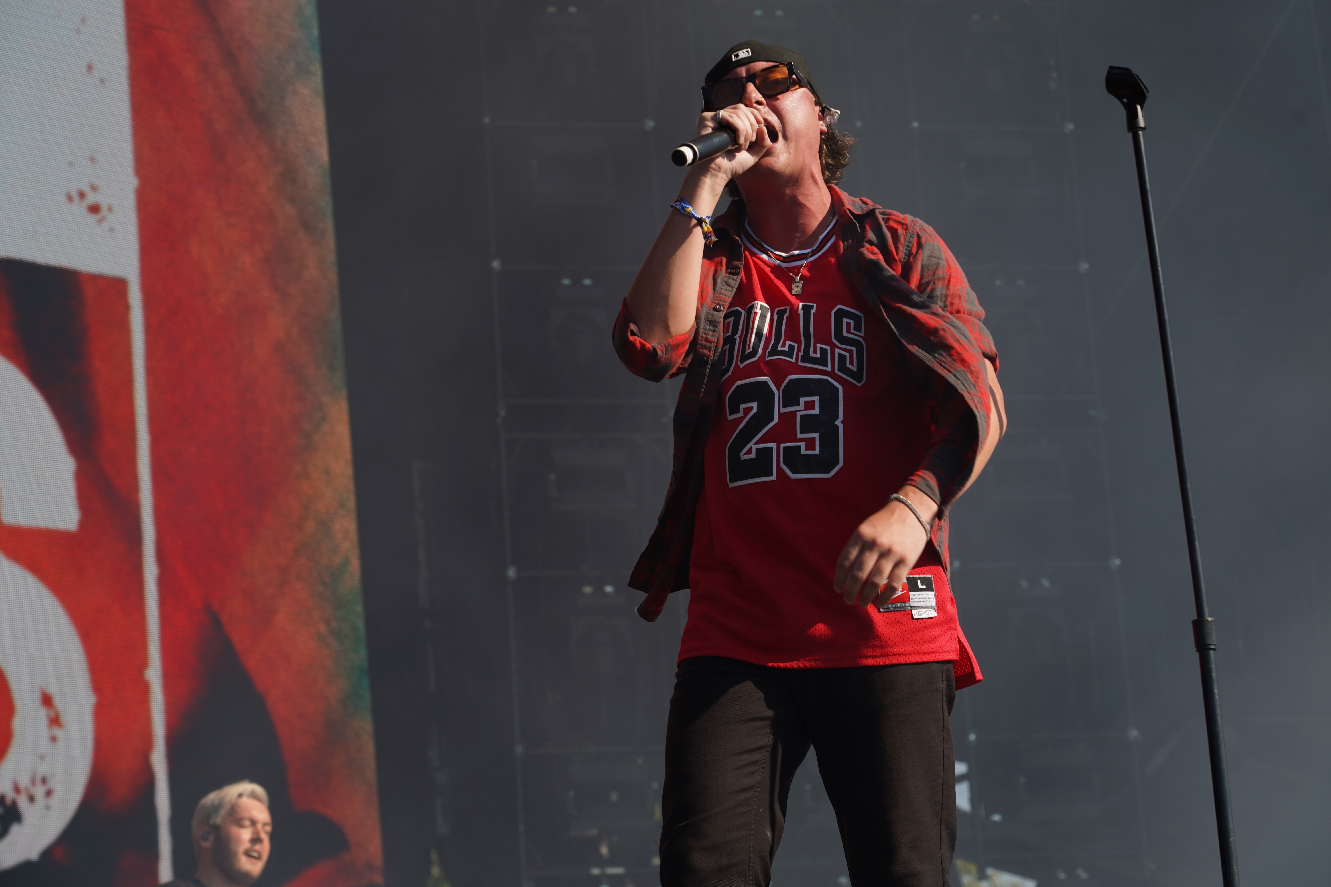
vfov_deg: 13.0
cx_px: 666
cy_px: 444
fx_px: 3882
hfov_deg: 19.5
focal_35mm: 105
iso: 100
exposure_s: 1/400
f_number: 7.1
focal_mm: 105
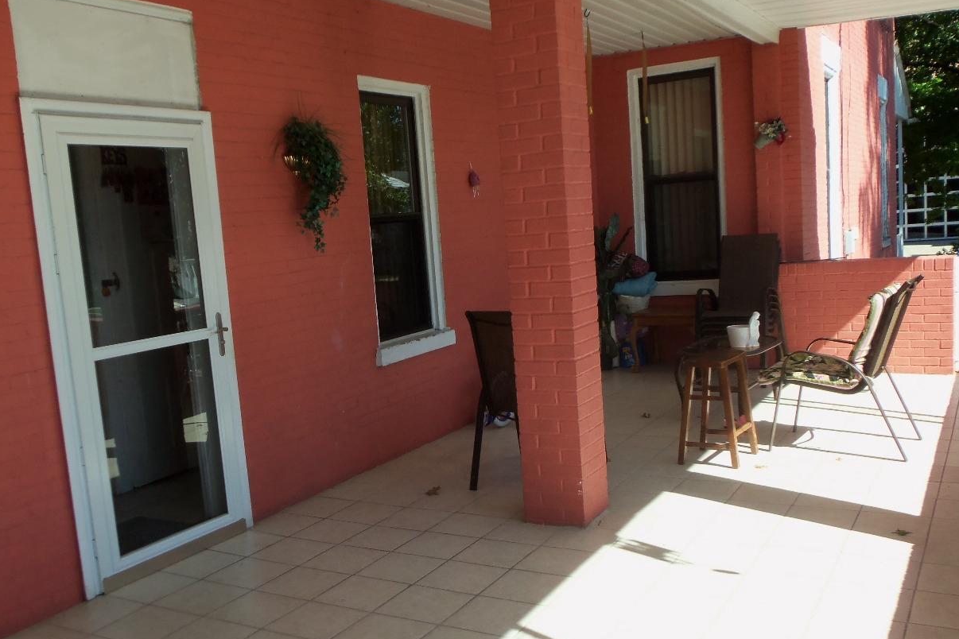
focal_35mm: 36
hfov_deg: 53.0
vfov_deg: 36.8
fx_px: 959
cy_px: 374
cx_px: 416
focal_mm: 5.2
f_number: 3.4
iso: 80
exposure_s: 1/400
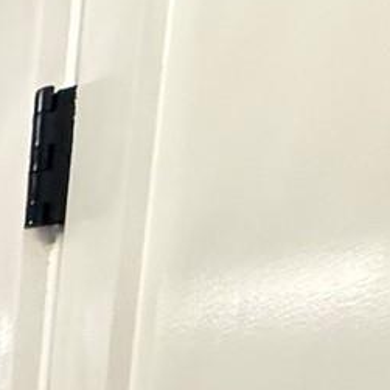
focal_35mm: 79
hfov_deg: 11.0
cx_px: -825
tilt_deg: -7.1
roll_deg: +1.1
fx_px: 1007
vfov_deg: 16.5
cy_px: 789
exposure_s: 1/120
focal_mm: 2.22
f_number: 2.2
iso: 250
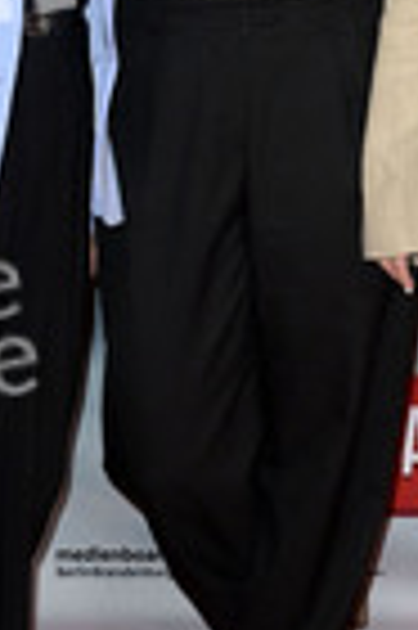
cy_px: 144
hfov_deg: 10.8
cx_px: 297
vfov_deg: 16.2
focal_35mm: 126
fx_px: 2200
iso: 2000
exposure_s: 1/250
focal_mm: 44
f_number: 6.3
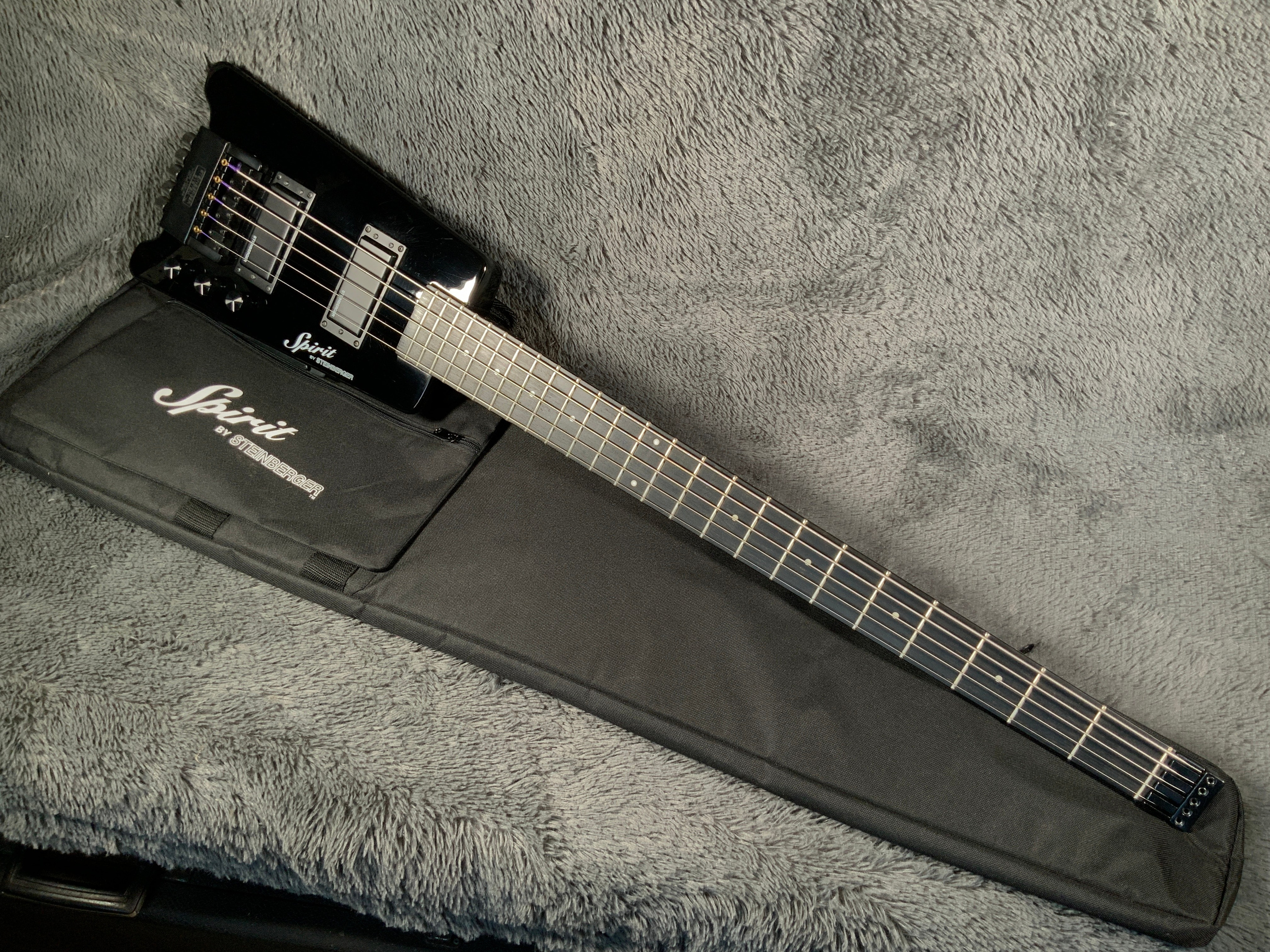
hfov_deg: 61.7
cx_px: 635
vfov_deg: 48.2
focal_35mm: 29
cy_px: 476
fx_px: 1064
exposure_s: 1/104
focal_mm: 3
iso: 64
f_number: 1.8
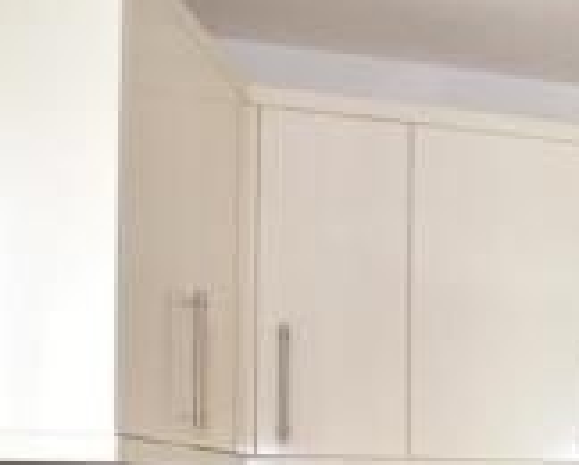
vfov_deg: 24.8
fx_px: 978
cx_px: 1029
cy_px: 520
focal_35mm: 57
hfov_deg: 21.7
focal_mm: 10
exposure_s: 1/8
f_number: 9
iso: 200
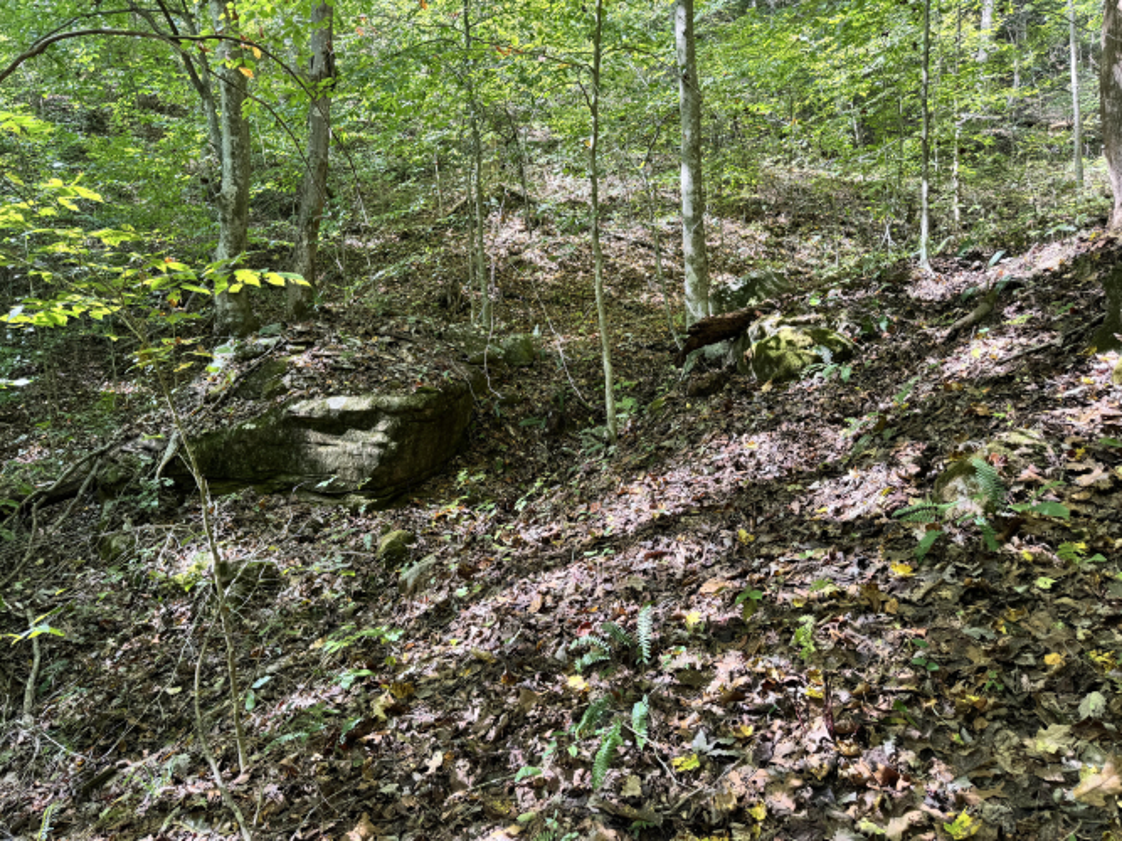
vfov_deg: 56.8
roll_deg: +1.5
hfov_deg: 71.6
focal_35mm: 24
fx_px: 778
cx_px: 561
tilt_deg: -1.5
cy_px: 420
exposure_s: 1/121
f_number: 1.78
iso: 80
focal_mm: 6.76
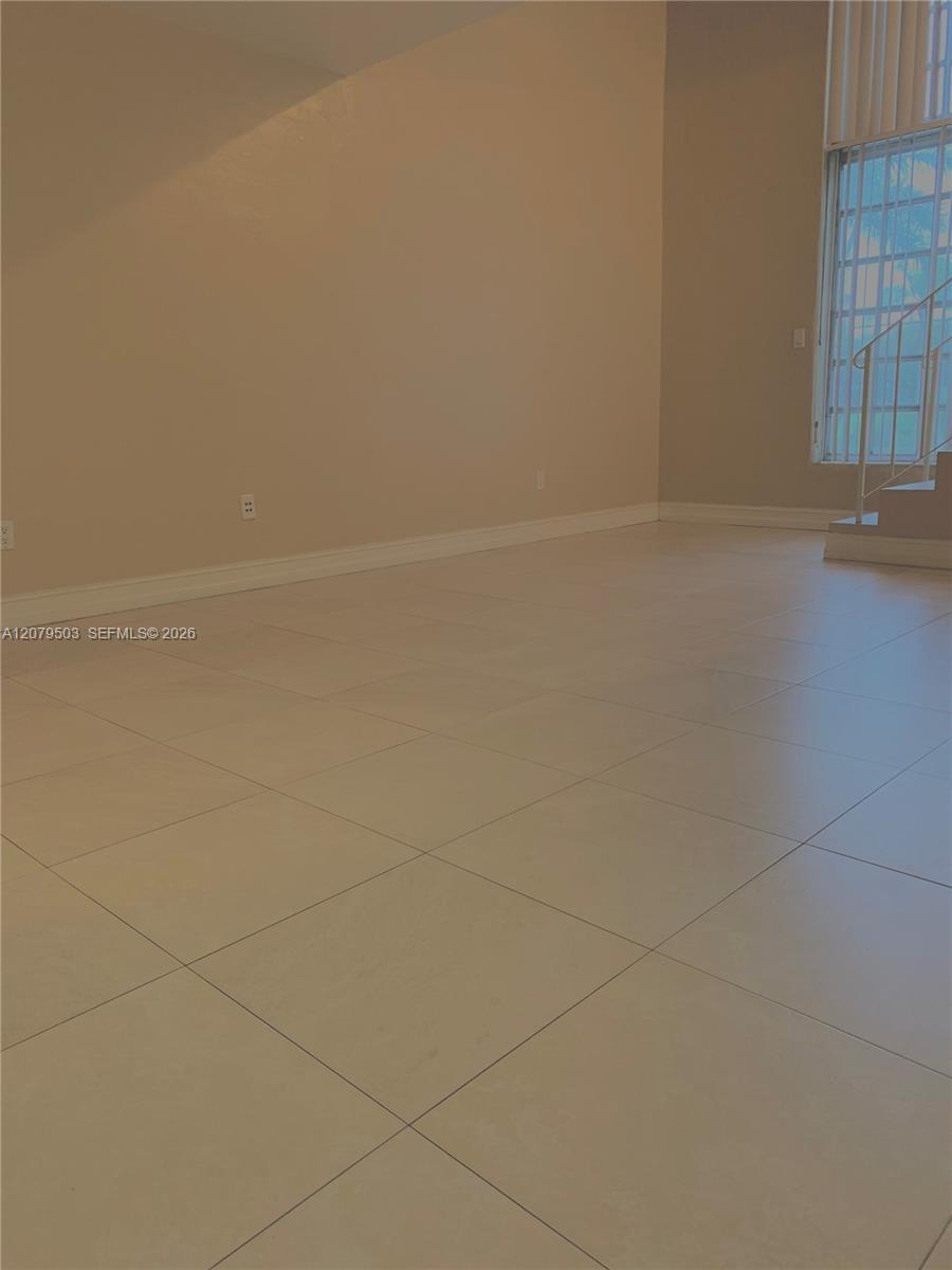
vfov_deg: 67.3
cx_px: 476
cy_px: 635
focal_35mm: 26
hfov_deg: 53.1
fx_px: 953
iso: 200
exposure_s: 1/60
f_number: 1.8
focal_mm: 4.25
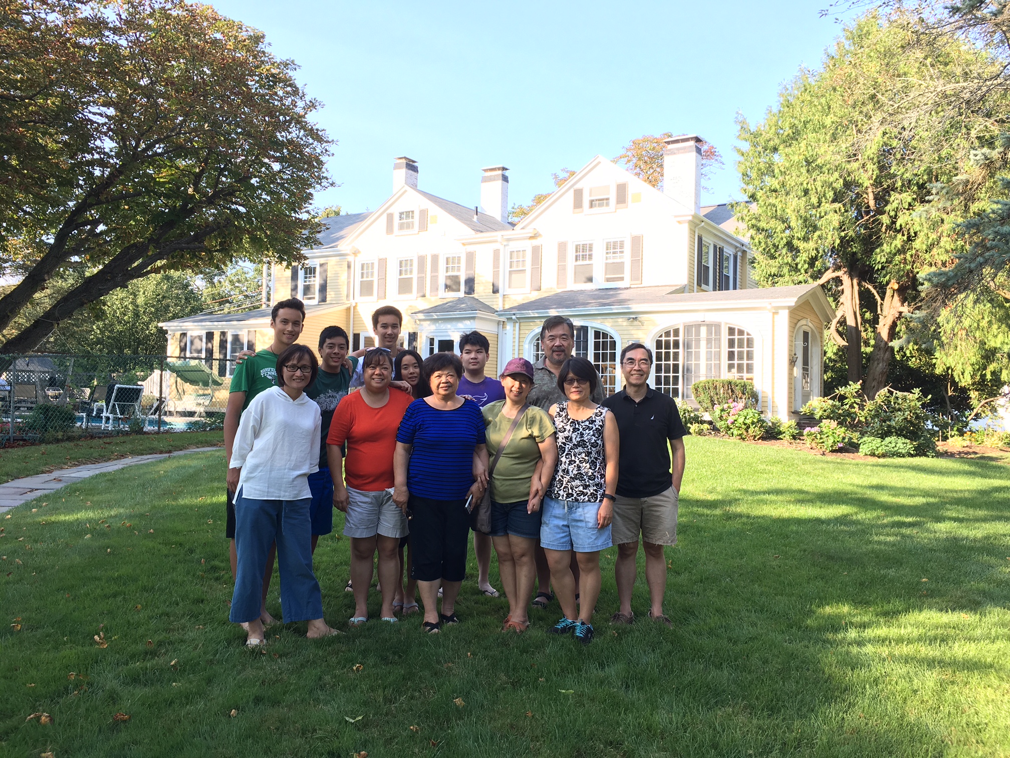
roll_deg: -0.9
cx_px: 505
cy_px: 379
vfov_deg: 48.2
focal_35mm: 29
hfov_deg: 61.7
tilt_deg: +1.9
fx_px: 846
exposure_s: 1/150
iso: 25
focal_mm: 4.15
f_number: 2.2
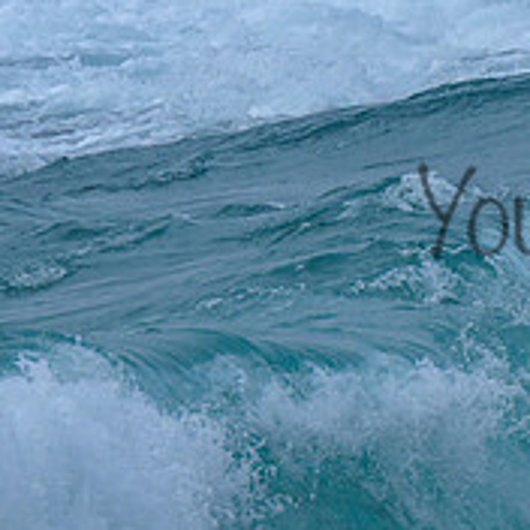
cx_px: 716
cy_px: 166
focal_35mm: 1542
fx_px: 26711
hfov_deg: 1.1
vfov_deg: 1.1
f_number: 9
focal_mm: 400
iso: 500
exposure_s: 1/2000
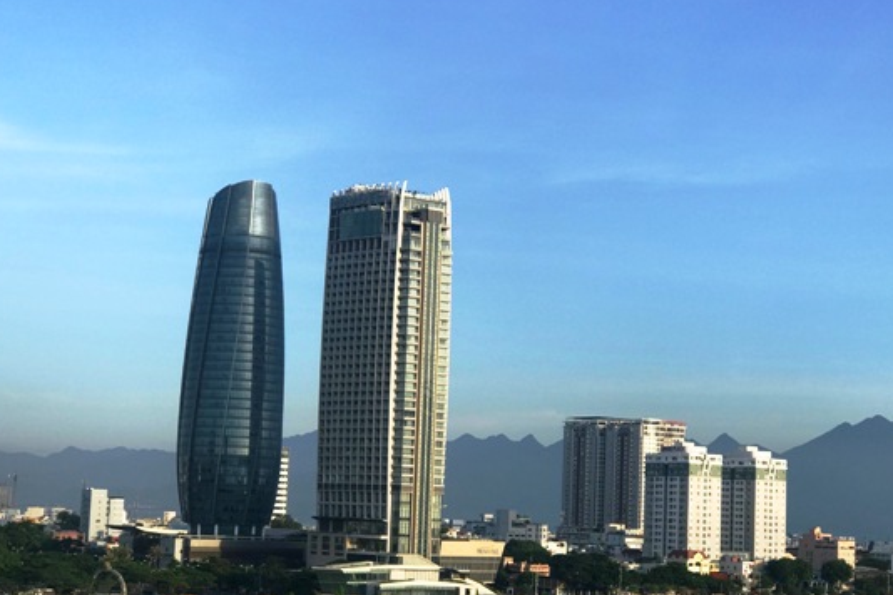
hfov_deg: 28.5
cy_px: 339
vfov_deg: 19.2
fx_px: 1761
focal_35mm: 71
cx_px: 458
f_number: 2.8
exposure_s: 1/515
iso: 20
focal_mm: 6.6
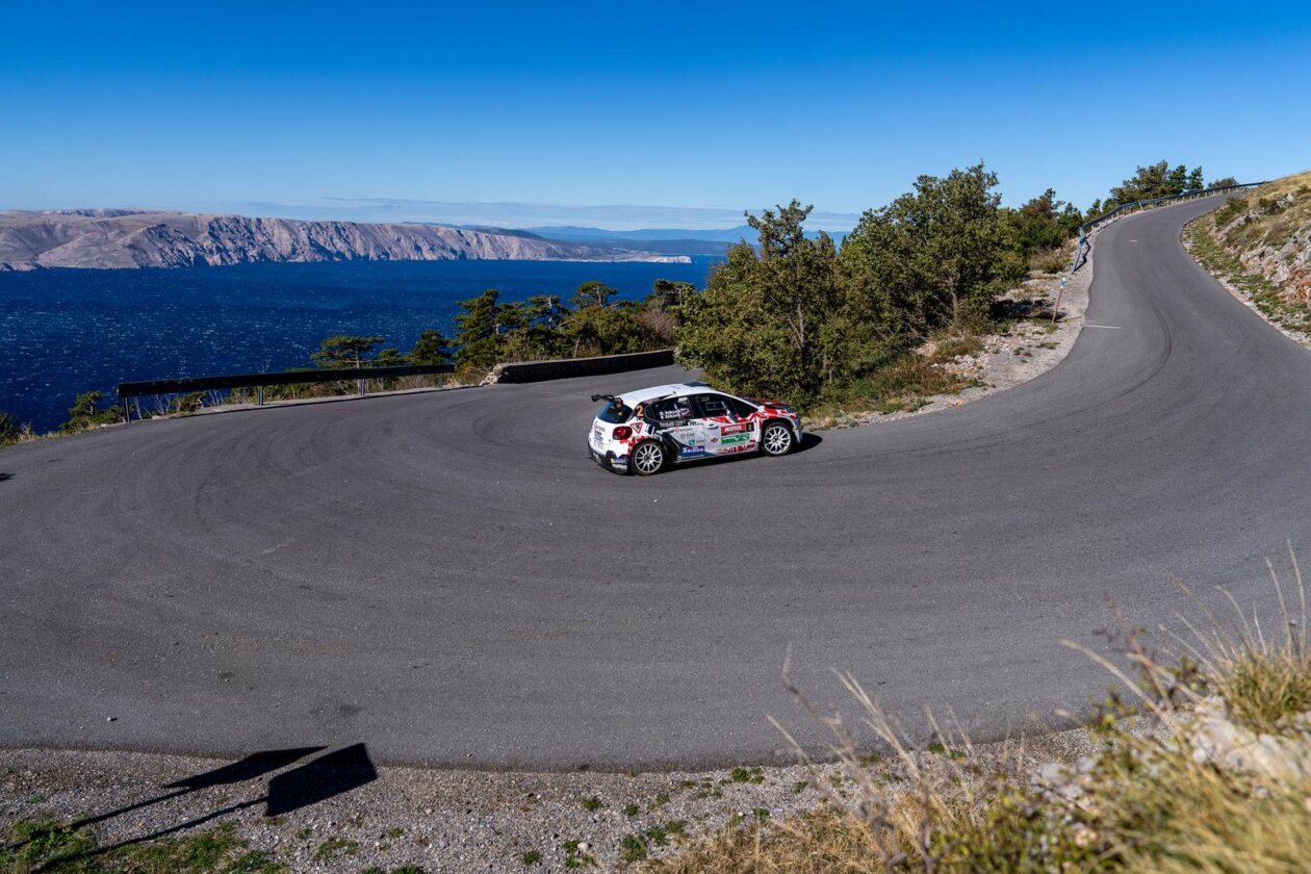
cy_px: 437
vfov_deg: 50.0
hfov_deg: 70.0
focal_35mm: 26
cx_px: 656
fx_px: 937
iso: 100
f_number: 4
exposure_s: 1/2500
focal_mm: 24
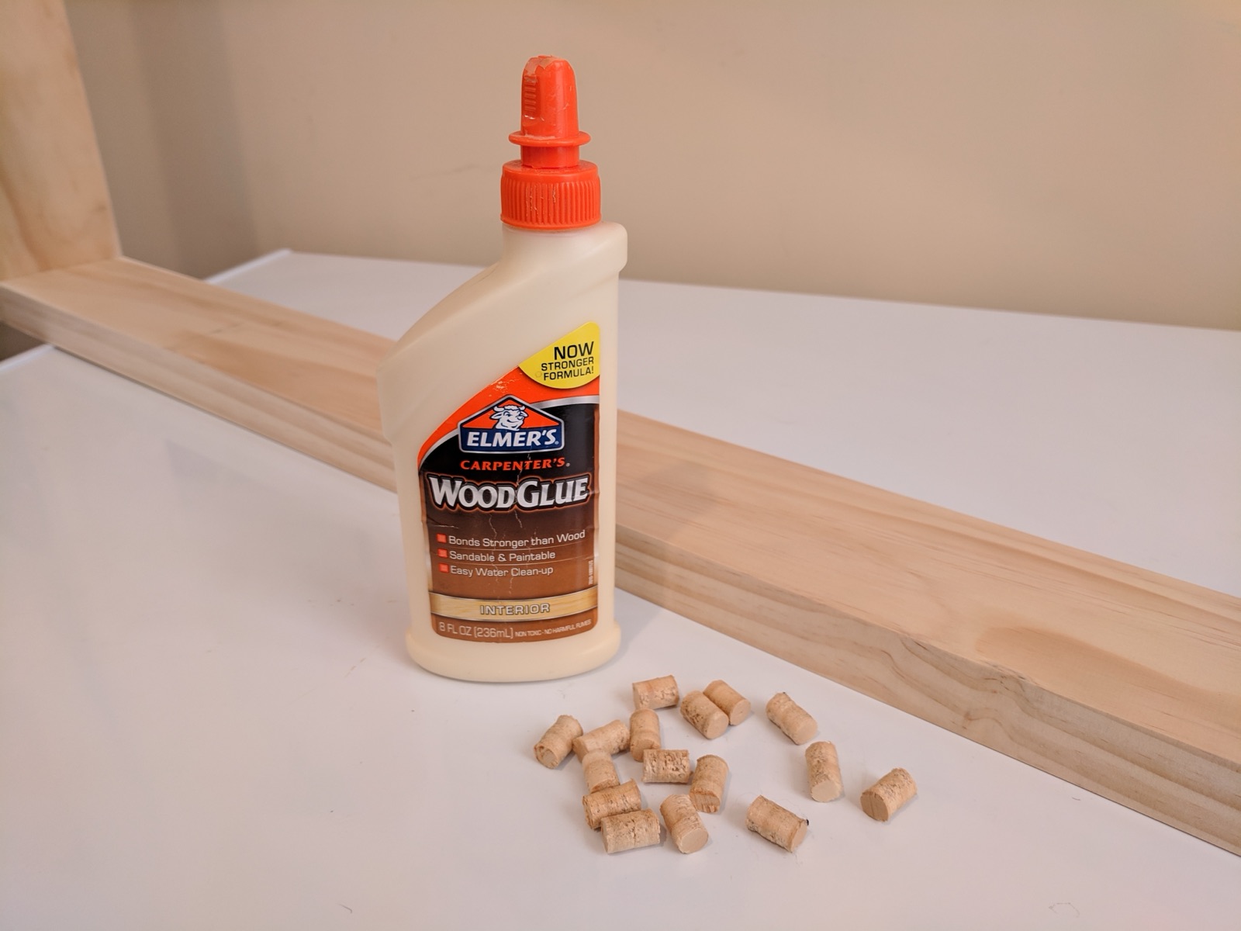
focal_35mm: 26
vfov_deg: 53.1
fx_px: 932
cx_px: 620
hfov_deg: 67.3
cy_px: 466
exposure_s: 1/60
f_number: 2
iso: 141
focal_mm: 4.67
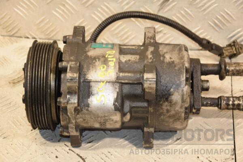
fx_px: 709
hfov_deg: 19.5
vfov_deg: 13.0
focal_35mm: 105
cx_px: 122
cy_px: 81
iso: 800
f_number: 5.3
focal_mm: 70
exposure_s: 1/100
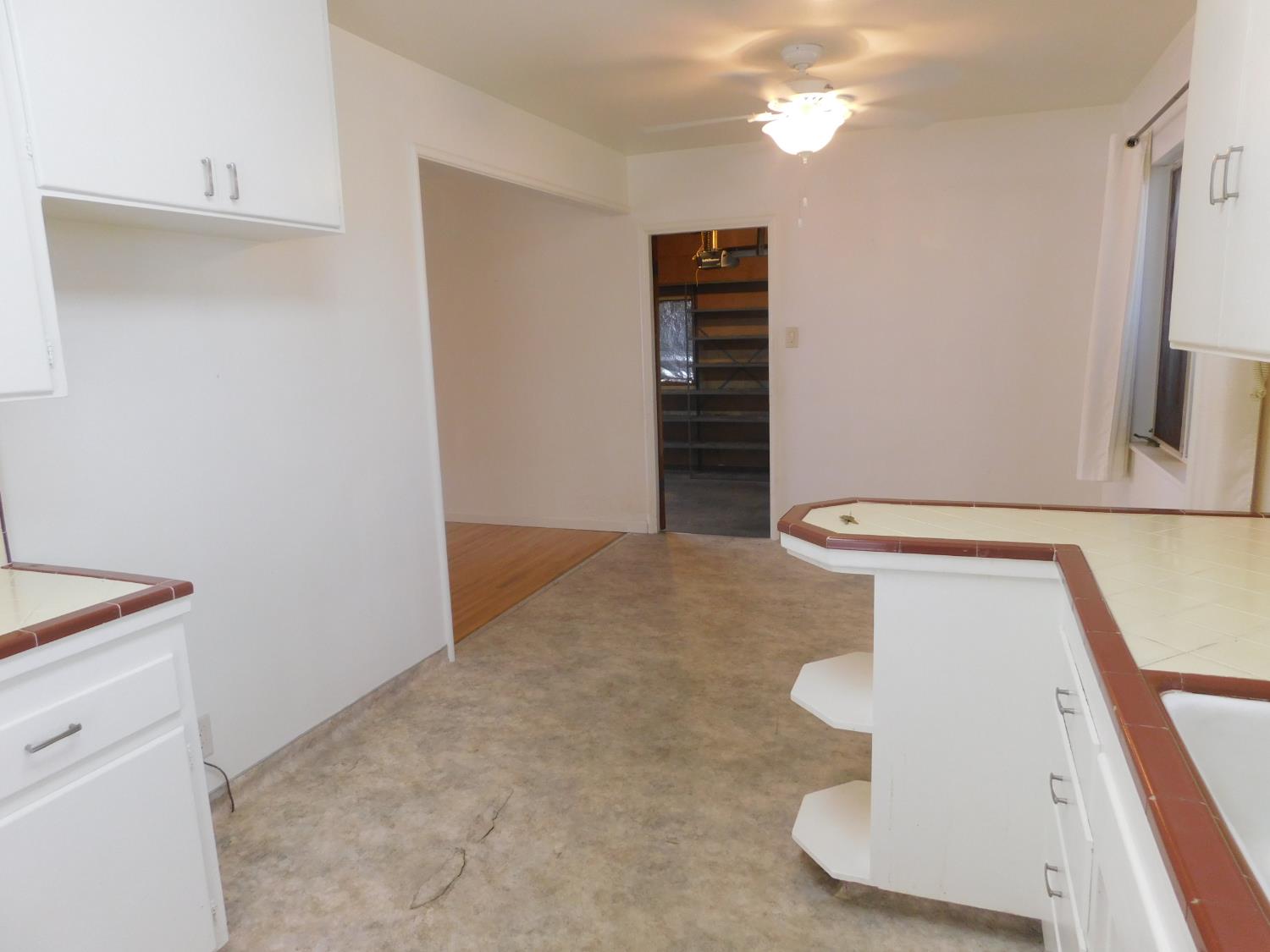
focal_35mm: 23
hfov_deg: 73.9
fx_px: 844
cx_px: 635
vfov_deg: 58.9
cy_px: 476
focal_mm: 4
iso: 180
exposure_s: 1/30
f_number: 3
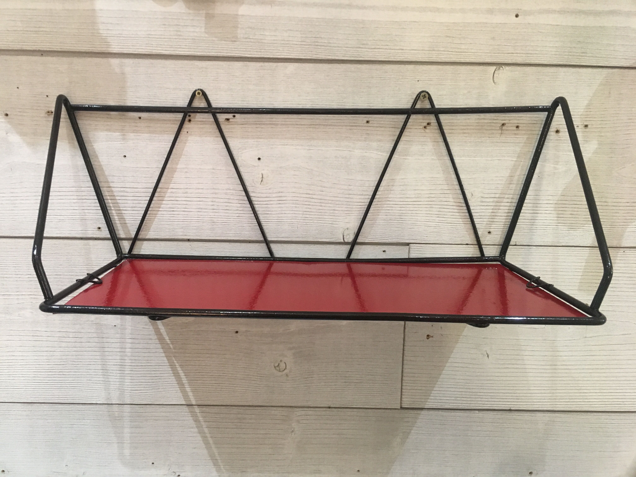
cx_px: 318
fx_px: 533
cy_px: 238
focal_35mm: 29
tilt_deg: -8.6
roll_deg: -1.9
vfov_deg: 48.2
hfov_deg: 61.7
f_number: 2.2
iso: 250
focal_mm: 4.15
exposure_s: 1/17
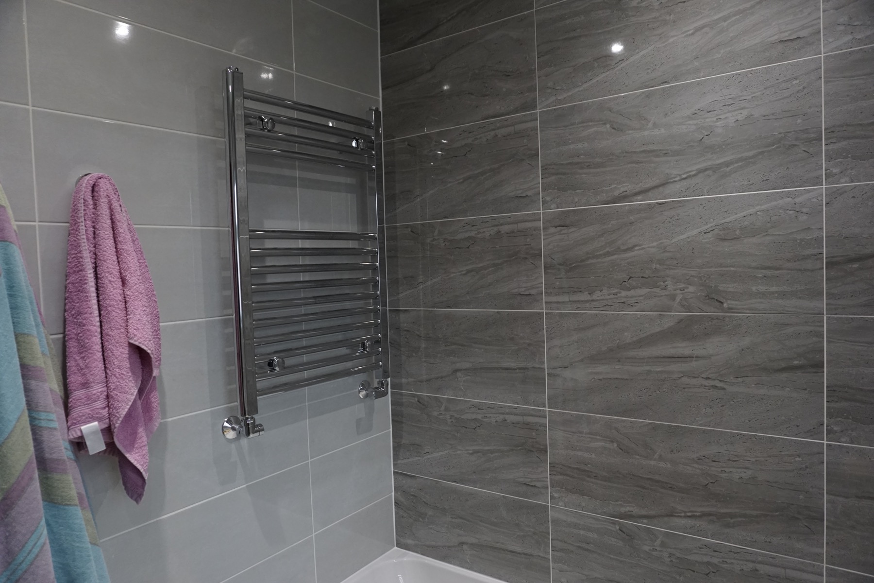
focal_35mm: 24
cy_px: 292
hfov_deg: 73.7
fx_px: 583
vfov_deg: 53.1
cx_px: 437
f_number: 4
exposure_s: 1/160
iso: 1000
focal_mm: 16
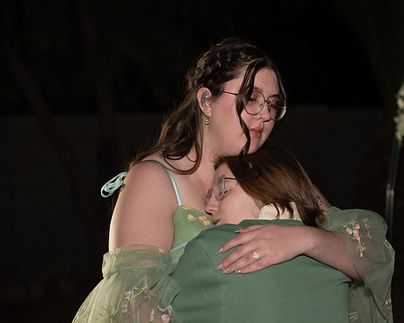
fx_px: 1016
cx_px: 245
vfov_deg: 18.1
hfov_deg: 22.5
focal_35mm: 85
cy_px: 163
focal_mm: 70
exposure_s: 1/160
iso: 1000
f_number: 3.5
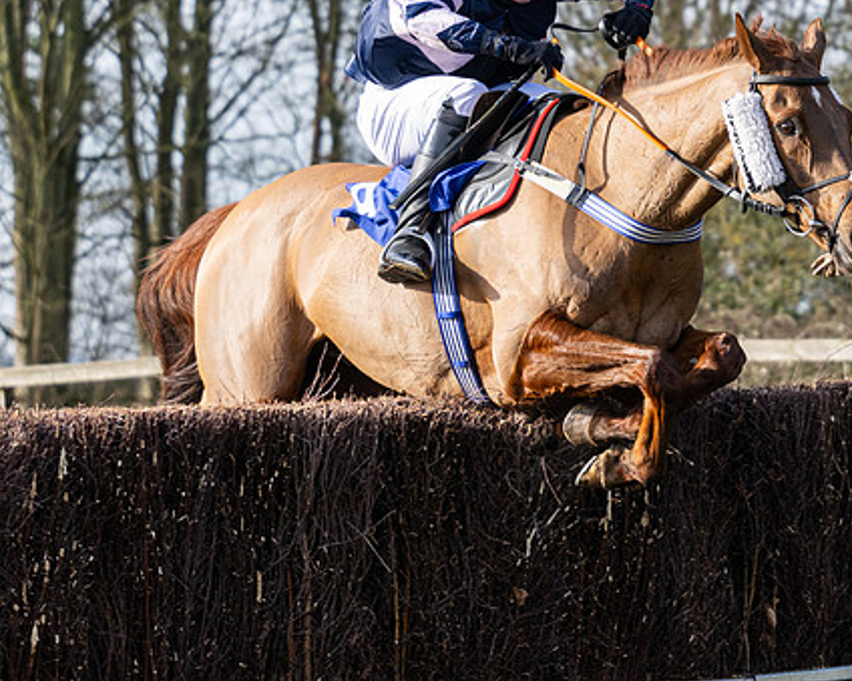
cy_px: 231
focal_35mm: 220
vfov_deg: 7.0
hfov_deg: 8.8
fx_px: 5546
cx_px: 615
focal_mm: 98
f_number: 4
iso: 400
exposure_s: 1/1600
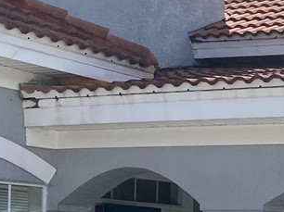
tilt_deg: +6.6
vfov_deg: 10.7
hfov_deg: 13.1
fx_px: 1115
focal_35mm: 136
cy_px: 237
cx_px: 510
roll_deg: -0.5
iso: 32
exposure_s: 1/3205
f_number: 1.8
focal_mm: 4.25
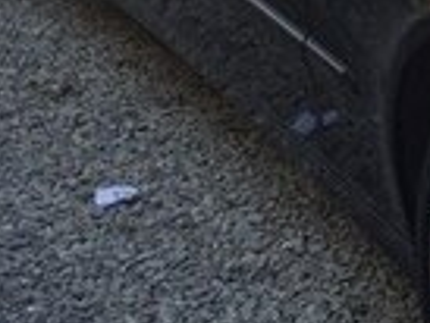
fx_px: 1741
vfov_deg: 10.6
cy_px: 67
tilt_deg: -21.8
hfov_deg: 12.6
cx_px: 810
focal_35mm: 140
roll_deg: -0.5
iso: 32
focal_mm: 4.15
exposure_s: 1/222
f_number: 2.2
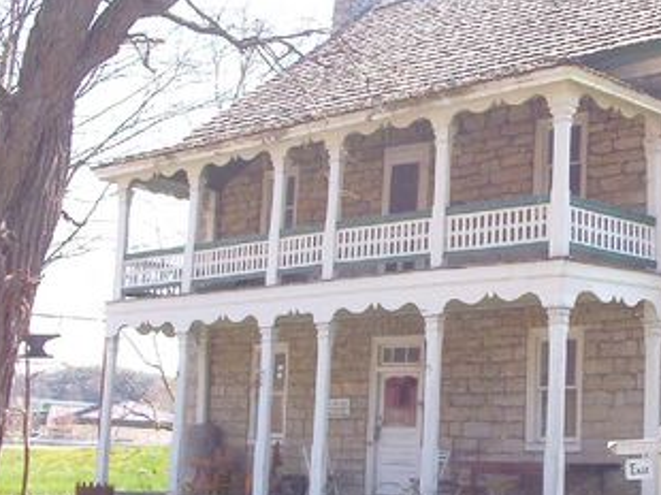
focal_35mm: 67
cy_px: 217
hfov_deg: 28.3
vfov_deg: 21.9
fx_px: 1278
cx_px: 539
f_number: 4.5
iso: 100
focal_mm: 6
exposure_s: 1/333
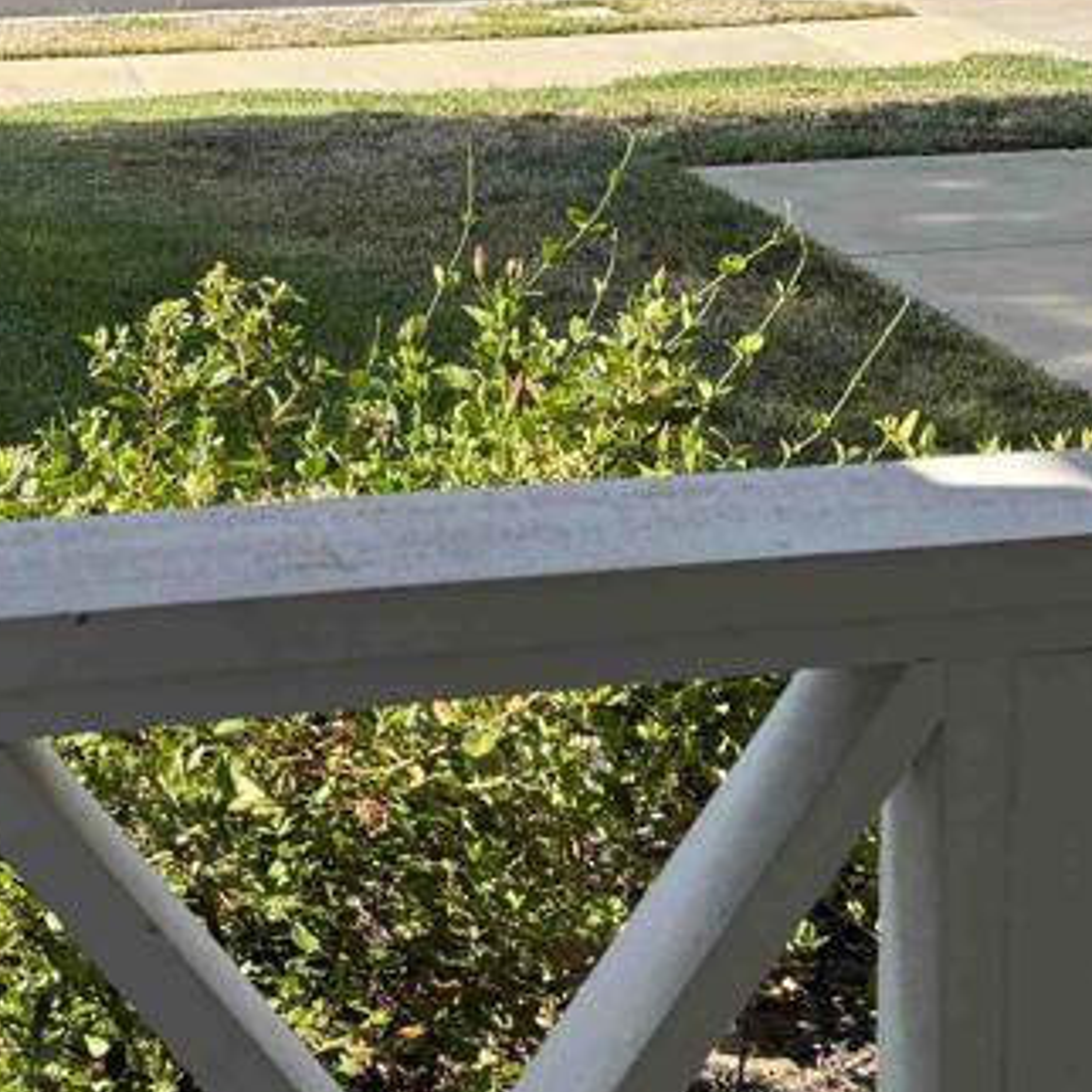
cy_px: -47
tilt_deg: -7.8
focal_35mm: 73
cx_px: 271
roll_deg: +0.4
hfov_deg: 23.4
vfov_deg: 22.6
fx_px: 2605
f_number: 1.6
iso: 50
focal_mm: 5.96
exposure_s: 1/1058
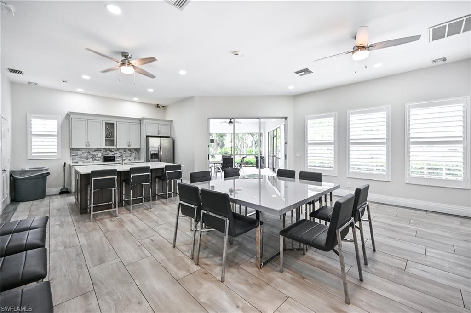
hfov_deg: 104.3
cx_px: 236
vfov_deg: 81.1
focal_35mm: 14
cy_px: 156
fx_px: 183
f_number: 4.5
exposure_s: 1/80
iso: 320
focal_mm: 14
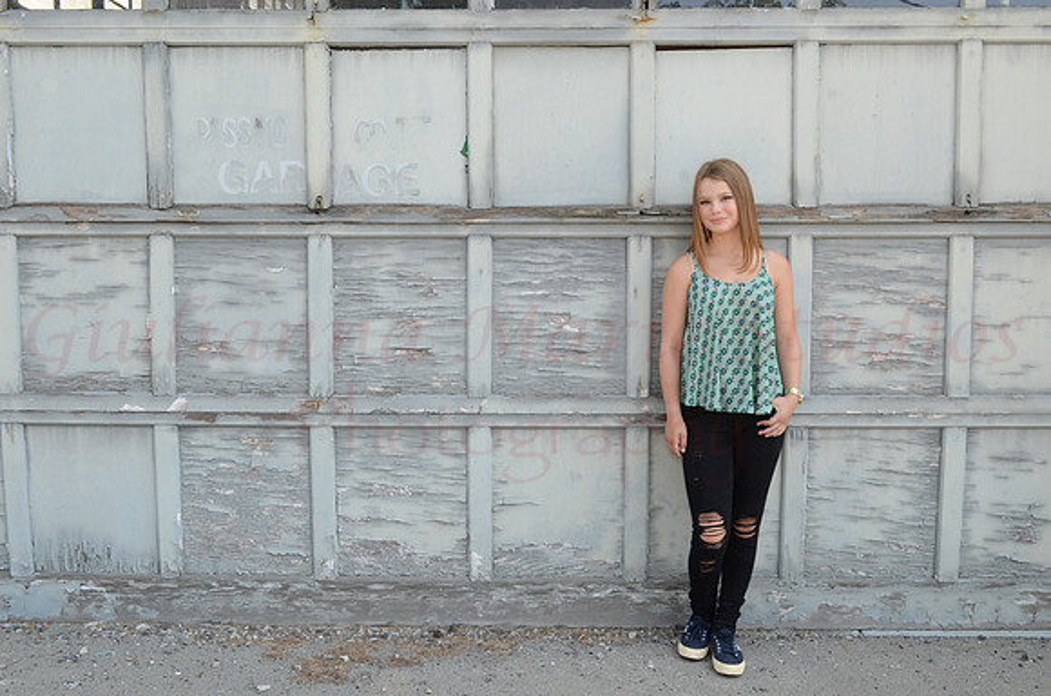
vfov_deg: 43.4
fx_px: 874
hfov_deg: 62.0
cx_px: 526
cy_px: 348
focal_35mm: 30
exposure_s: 1/160
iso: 640
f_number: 11
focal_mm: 20
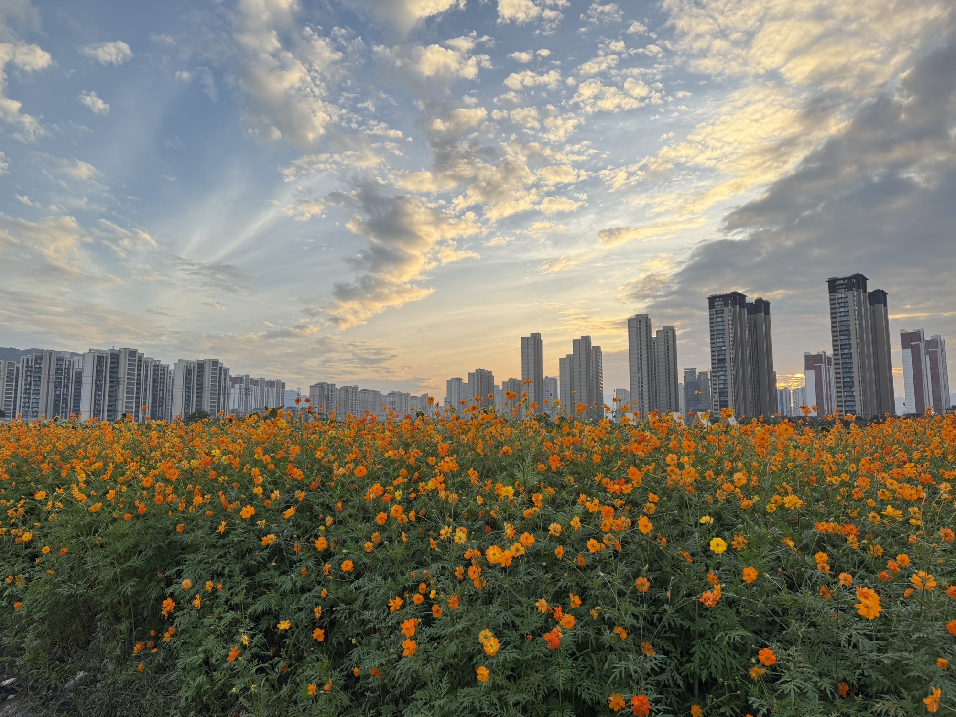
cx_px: 478
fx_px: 663
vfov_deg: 56.8
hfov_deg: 71.6
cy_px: 358
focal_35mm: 24
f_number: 1.78
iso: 100
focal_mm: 6.76
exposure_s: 1/617
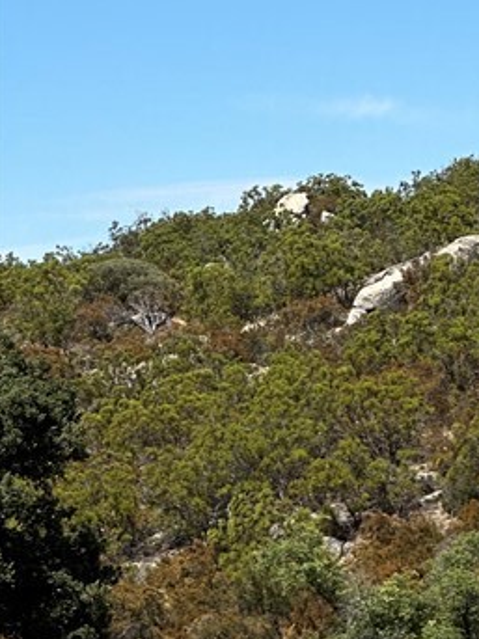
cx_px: 708
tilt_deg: -0.4
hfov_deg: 6.4
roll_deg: +5.2
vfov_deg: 8.6
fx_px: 4246
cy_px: 587
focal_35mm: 230
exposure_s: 1/742
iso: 32
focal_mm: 9
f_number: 2.8
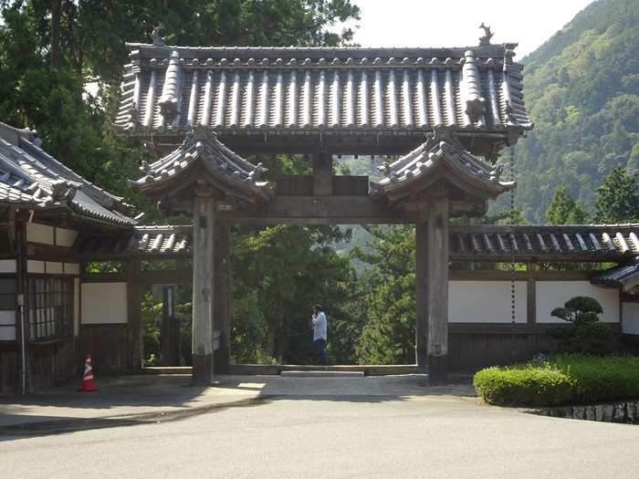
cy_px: 240
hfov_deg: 29.4
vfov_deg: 22.3
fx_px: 1218
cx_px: 320
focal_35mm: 66
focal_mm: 11.32
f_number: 4.5
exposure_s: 1/200
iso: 80
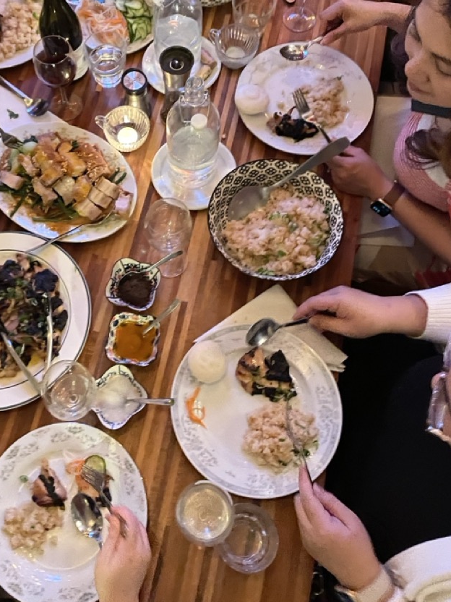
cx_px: 143
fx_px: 695
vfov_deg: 46.0
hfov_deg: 35.5
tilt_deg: -61.2
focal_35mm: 40
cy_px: 197
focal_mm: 4.2
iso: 800
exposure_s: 1/24
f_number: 1.6
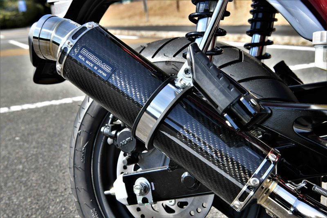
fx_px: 436
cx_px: 164
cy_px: 109
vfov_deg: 28.1
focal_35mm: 48
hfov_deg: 41.1
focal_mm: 48
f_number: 11
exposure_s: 1/250
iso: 400
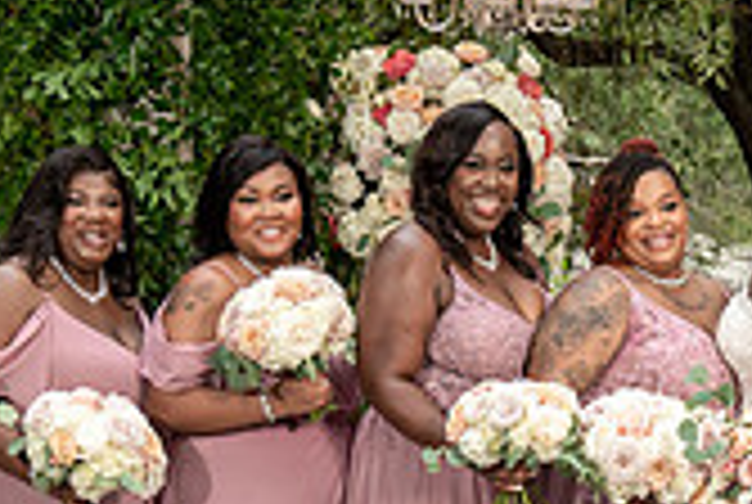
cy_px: 595
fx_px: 2951
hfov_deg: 14.3
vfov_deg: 9.6
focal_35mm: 141
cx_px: 749
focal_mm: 39
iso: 640
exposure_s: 1/200
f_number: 4
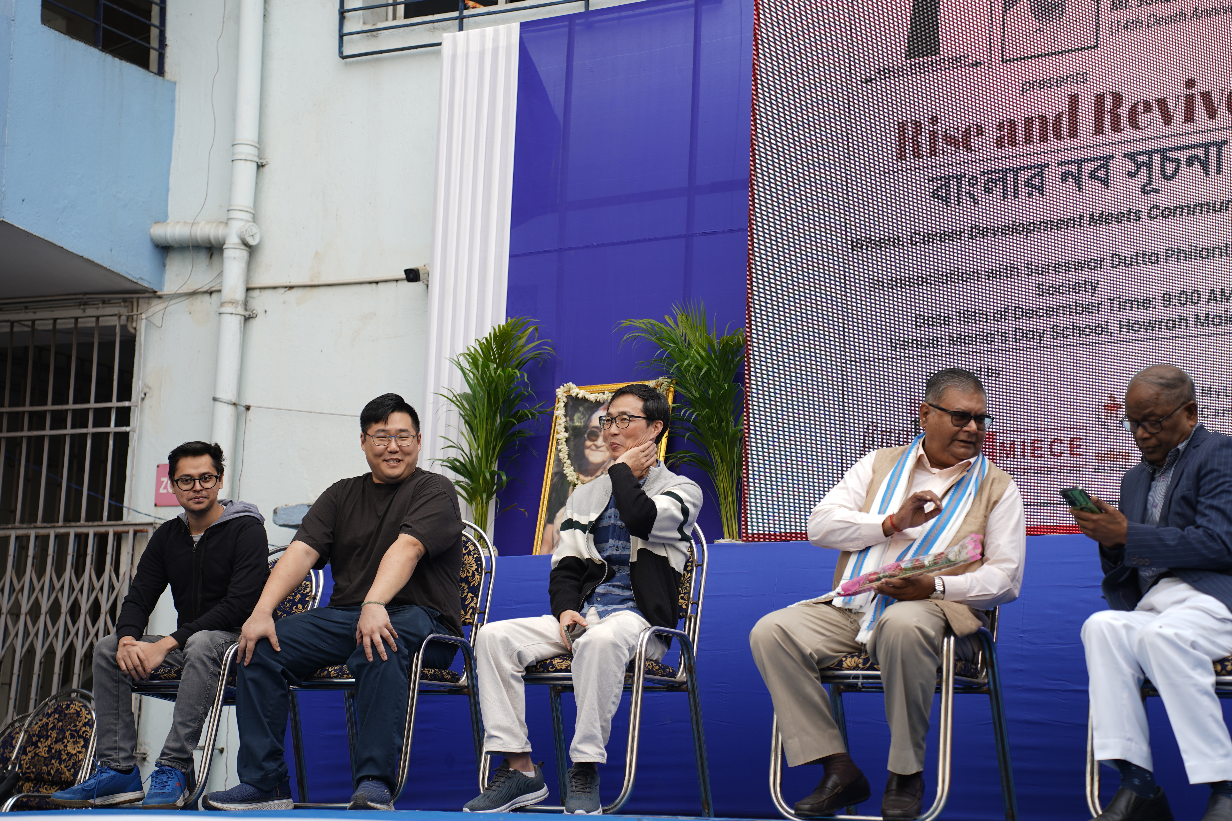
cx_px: 616
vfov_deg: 19.5
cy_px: 410
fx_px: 2395
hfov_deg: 28.8
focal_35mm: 70
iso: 64
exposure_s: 1/200
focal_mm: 70
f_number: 3.2
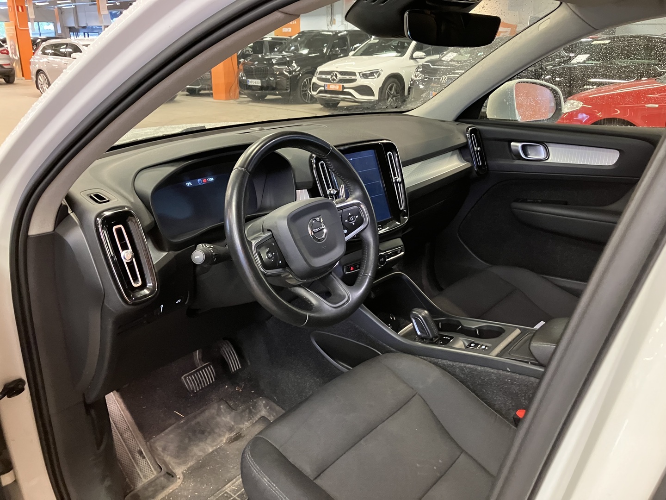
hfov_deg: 63.4
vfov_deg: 49.7
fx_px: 539
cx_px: 333
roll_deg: +0.9
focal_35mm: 28
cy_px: 250
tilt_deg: -18.8
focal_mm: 3.99
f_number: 1.8
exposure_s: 1/25
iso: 500
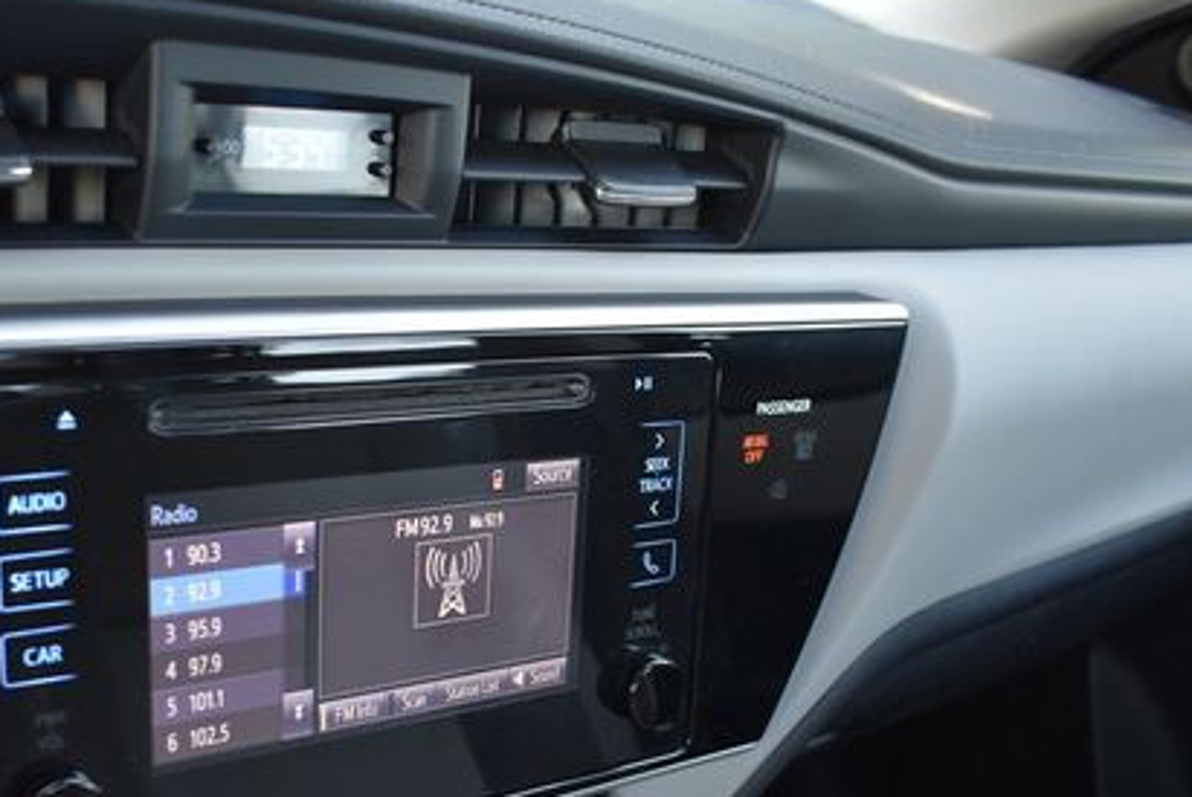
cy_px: 538
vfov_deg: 31.7
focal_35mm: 42
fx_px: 1392
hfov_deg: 46.1
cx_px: 481
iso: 800
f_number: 3.5
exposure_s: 1/125
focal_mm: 18
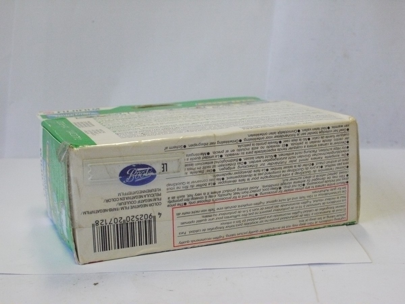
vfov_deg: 24.4
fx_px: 702
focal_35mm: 60
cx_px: 202
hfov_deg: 32.2
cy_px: 152
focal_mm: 30
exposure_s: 1/250
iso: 3200
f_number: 9
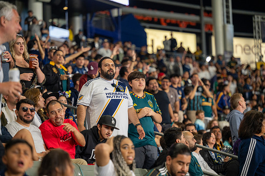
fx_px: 993
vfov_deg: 10.1
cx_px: 132
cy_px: 88
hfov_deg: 15.2
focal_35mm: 135
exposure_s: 1/200
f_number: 2.8
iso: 720
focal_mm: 135
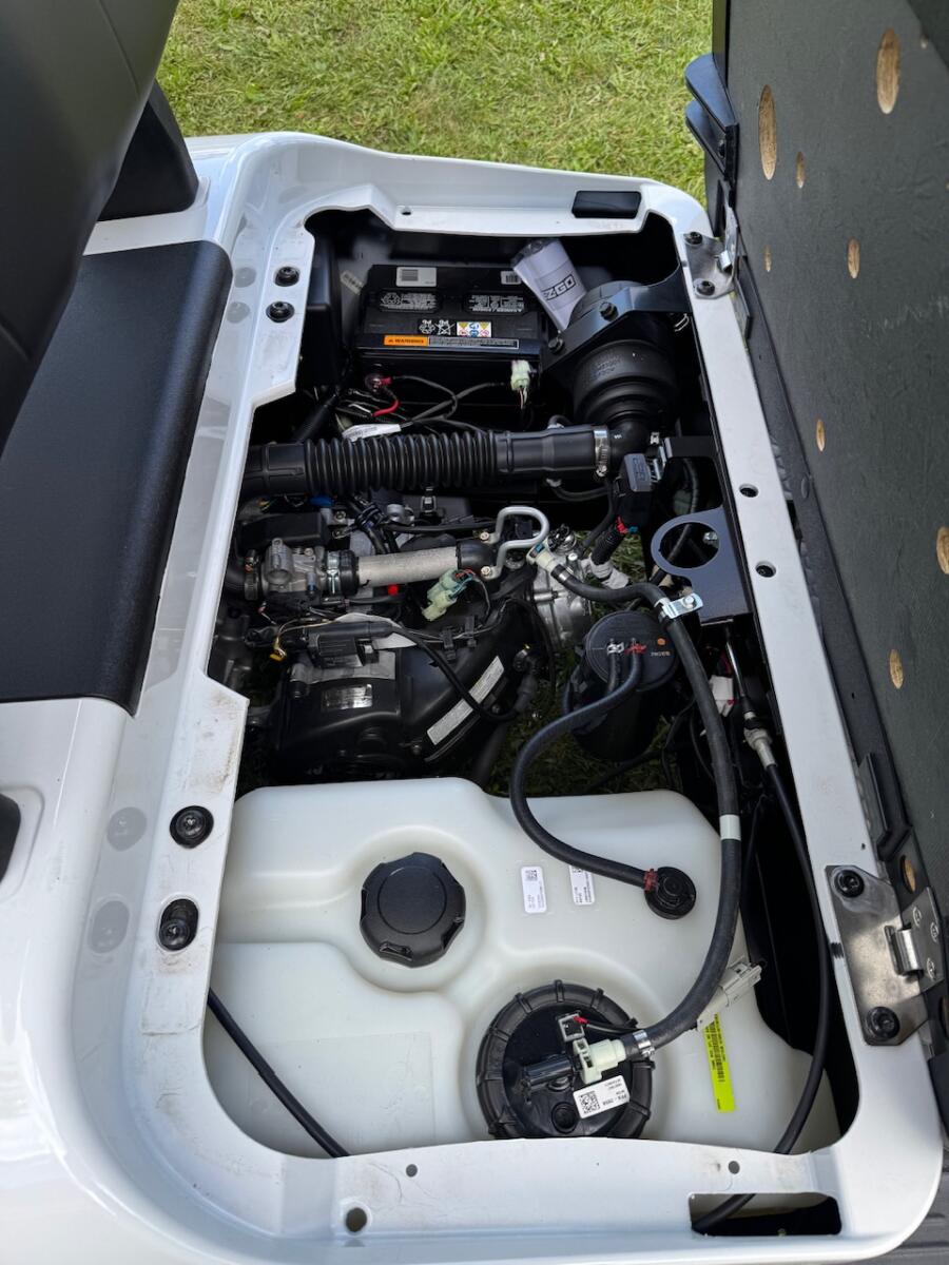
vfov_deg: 71.6
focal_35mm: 24
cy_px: 632
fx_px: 877
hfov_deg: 56.8
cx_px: 474
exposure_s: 1/832
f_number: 1.78
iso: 80
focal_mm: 6.76
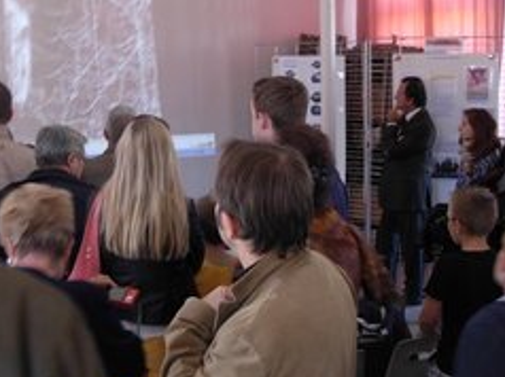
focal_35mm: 64
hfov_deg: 30.2
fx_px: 933
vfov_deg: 22.9
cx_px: 204
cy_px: 178
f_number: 2.9
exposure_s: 1/4
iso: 86
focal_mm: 6.3
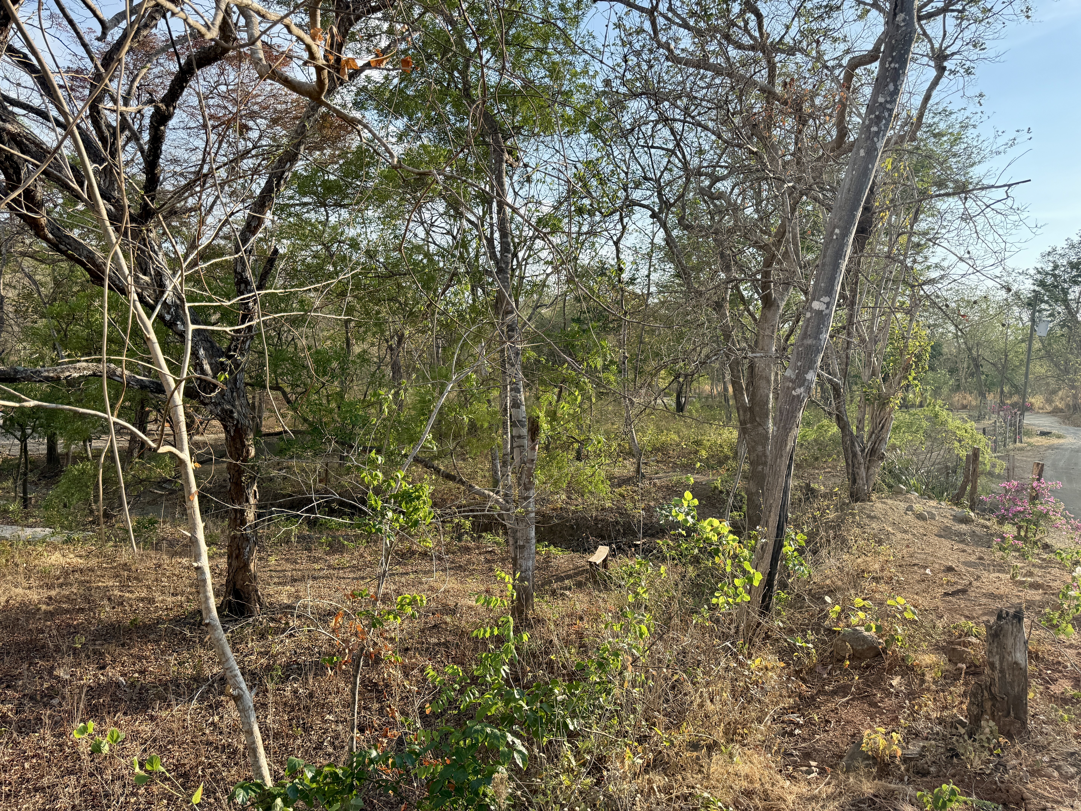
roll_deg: -2.7
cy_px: 406
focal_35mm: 24
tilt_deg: -5.6
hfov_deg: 71.6
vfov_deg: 56.8
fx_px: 749
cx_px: 540
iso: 100
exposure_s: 1/1653
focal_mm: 6.76
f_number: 1.78
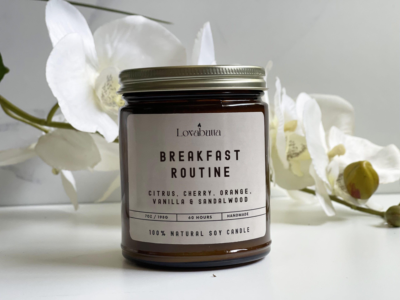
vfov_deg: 22.9
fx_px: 740
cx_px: 200
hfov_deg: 30.3
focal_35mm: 64
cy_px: 150
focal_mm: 7.5
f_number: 2.2
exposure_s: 1/121
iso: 125
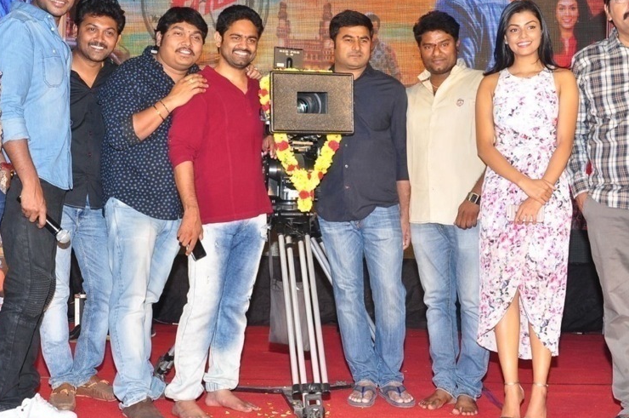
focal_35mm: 51
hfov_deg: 39.1
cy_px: 191
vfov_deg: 26.6
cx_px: 292
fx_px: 884
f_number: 6.3
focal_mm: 25
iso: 640
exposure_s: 1/125
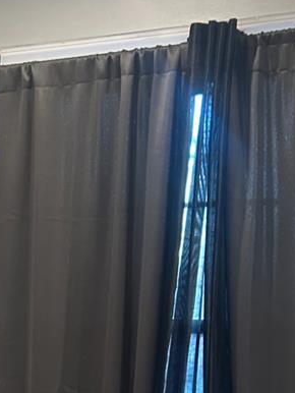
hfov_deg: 14.1
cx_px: -88
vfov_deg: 18.0
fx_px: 1146
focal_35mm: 101
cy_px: 522
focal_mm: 5.7
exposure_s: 1/60
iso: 200
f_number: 1.5
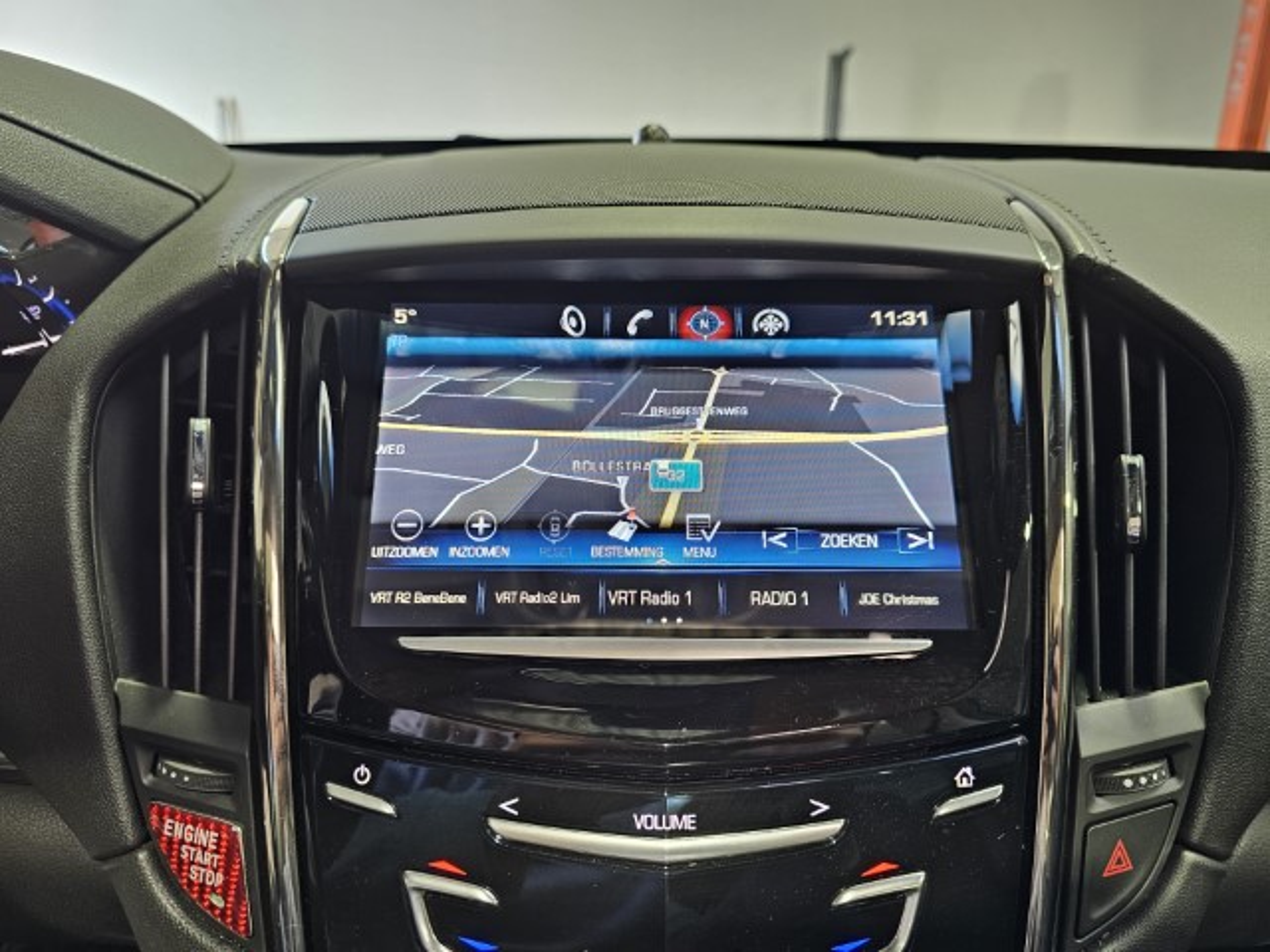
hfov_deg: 73.9
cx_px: 635
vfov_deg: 58.9
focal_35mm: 23
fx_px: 844
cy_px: 476
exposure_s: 1/61
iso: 125
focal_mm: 6.3
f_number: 1.7
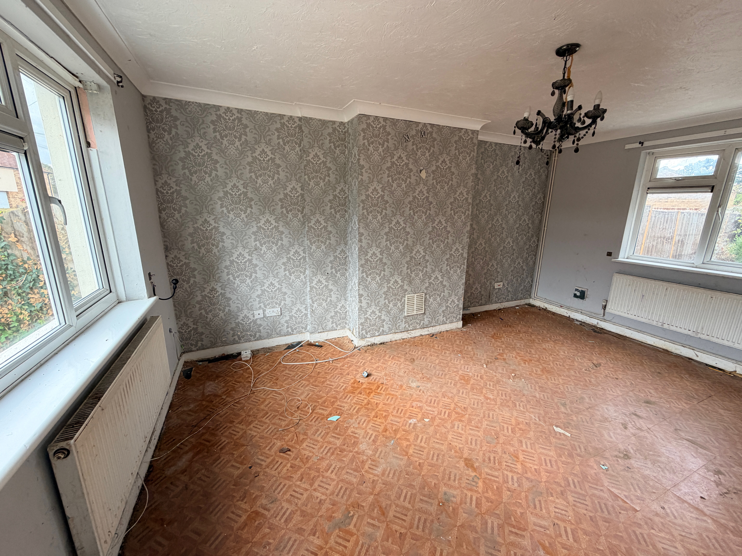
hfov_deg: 102.1
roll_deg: -0.6
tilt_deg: -11.6
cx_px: 371
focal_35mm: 14
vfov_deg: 85.7
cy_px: 278
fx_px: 300
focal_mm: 2.22
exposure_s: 1/121
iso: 100
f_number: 2.2
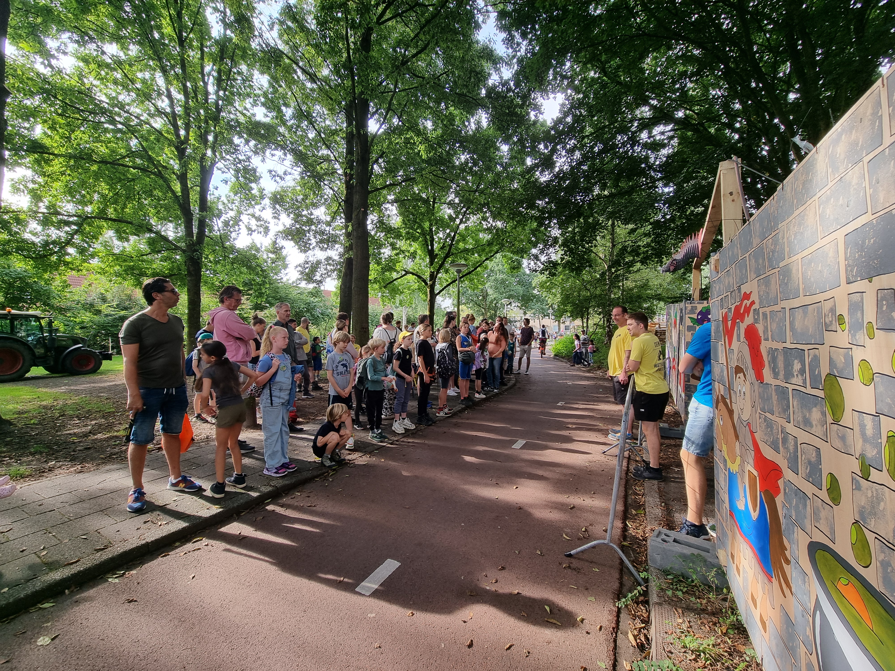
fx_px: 336
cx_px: 448
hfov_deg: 106.2
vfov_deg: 89.9
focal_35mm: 13
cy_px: 336
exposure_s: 1/182
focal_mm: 2.2
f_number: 2.2
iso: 50
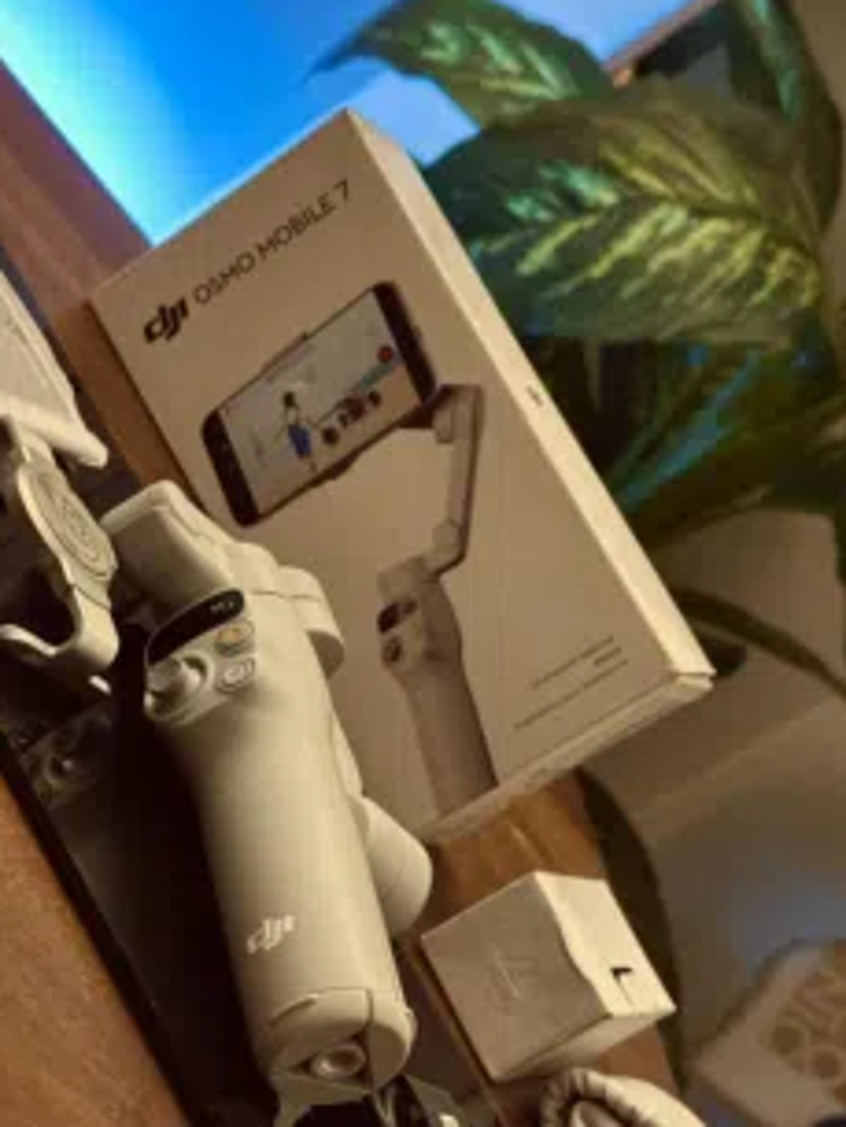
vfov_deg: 30.6
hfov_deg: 23.2
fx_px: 2051
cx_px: 296
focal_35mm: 63
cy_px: 721
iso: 200
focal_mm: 6.86
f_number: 1.78
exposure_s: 1/33
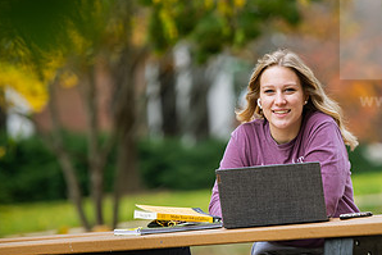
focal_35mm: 350
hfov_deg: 5.9
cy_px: 128
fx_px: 3716
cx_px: 301
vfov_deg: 3.9
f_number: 3.2
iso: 160
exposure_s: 1/320
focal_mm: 180
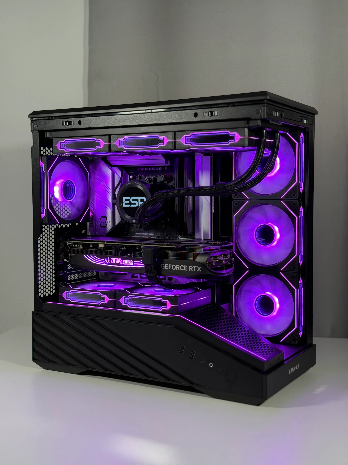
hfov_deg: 30.3
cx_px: 174
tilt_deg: -1.7
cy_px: 232
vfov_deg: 39.7
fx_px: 643
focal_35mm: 48
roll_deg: -0.3
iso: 100
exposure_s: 1/60
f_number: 1.78
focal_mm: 6.76
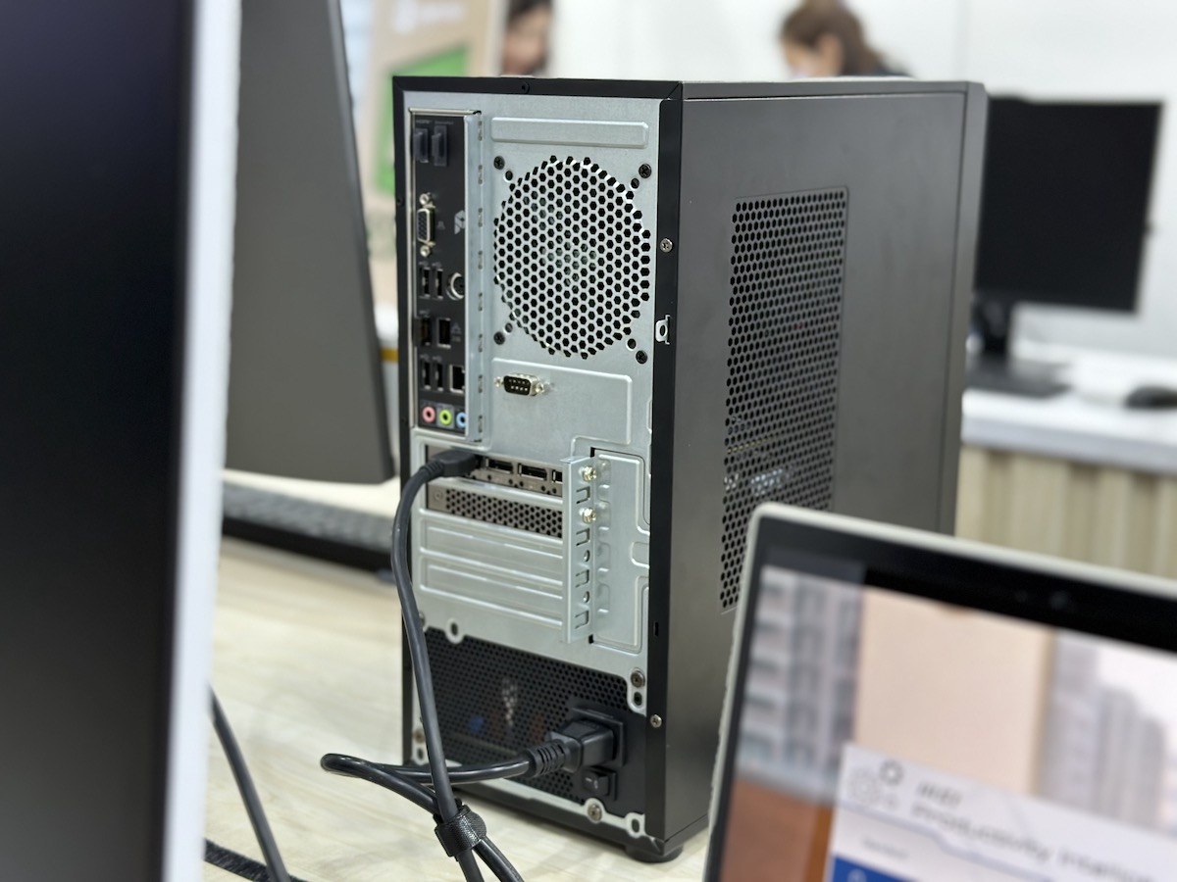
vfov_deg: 30.3
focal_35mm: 48
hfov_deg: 39.7
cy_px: 441
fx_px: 1632
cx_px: 588
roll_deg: -1.1
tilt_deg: -13.4
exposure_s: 1/120
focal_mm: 6.86
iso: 125
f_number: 1.78
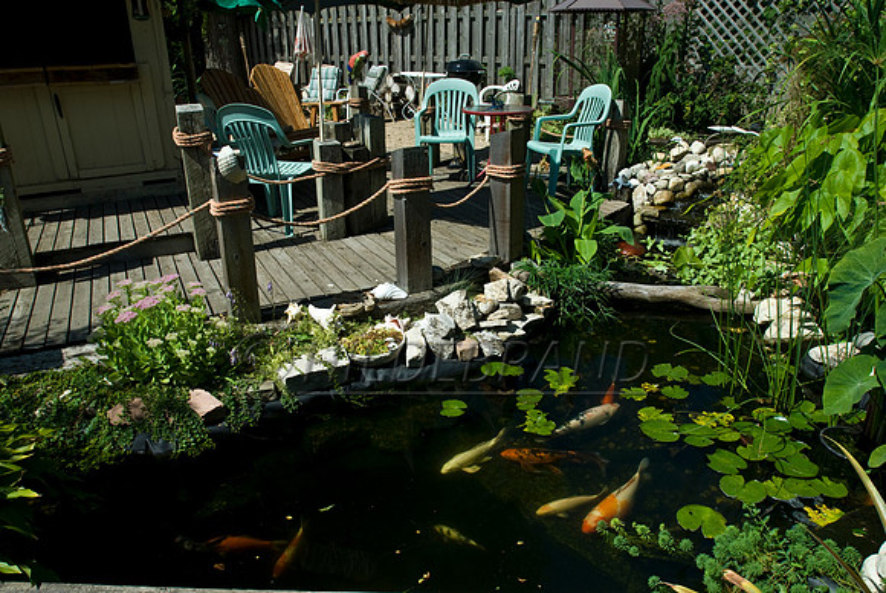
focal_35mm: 26
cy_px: 296
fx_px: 628
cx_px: 443
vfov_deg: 50.5
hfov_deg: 70.4
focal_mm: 17
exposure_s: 1/60
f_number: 10
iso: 100
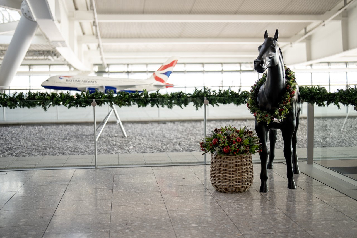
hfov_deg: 39.6
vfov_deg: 27.0
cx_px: 178
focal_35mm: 50
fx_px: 496
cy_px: 119
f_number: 1.2
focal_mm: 50
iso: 200
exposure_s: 1/250
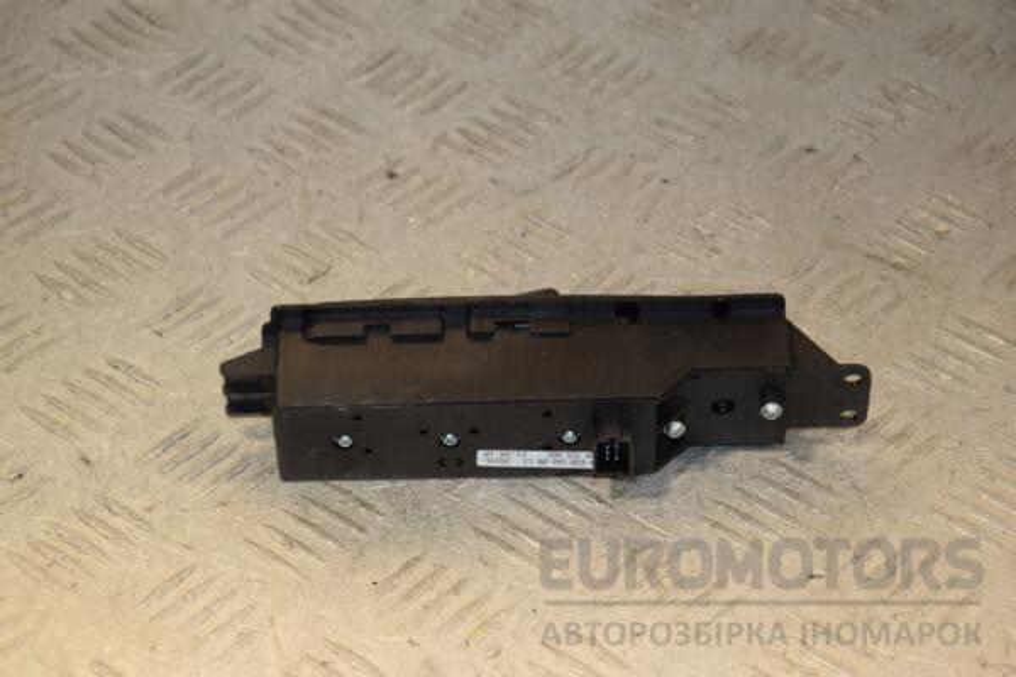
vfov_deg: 13.0
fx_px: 2963
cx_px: 508
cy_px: 338
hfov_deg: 19.5
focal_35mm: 105
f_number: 7.1
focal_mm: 70
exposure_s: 1/200
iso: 800
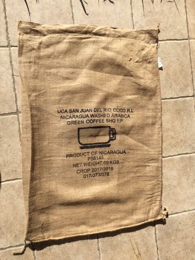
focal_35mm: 29
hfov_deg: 48.2
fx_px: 218
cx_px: 98
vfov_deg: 61.7
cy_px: 130
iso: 25
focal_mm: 4.15
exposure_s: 1/1972
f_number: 2.2
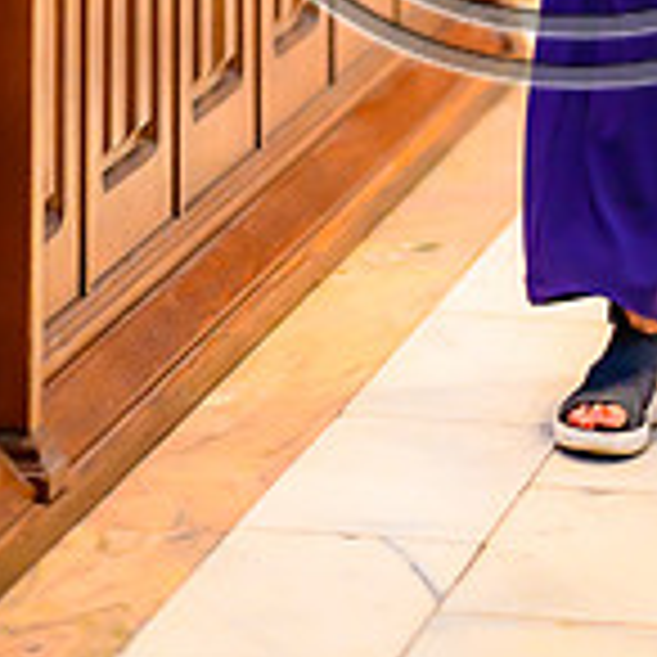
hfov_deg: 6.4
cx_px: 580
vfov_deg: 6.3
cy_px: -333
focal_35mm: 275
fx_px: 5905
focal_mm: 105
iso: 1000
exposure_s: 1/100
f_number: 1.4
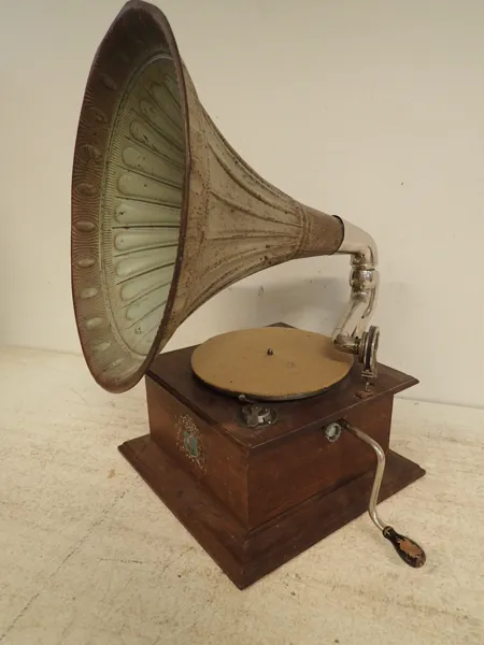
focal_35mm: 25
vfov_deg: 69.4
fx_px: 466
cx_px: 242
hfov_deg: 54.9
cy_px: 322
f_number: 2
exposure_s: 1/30
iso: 200
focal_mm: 4.5
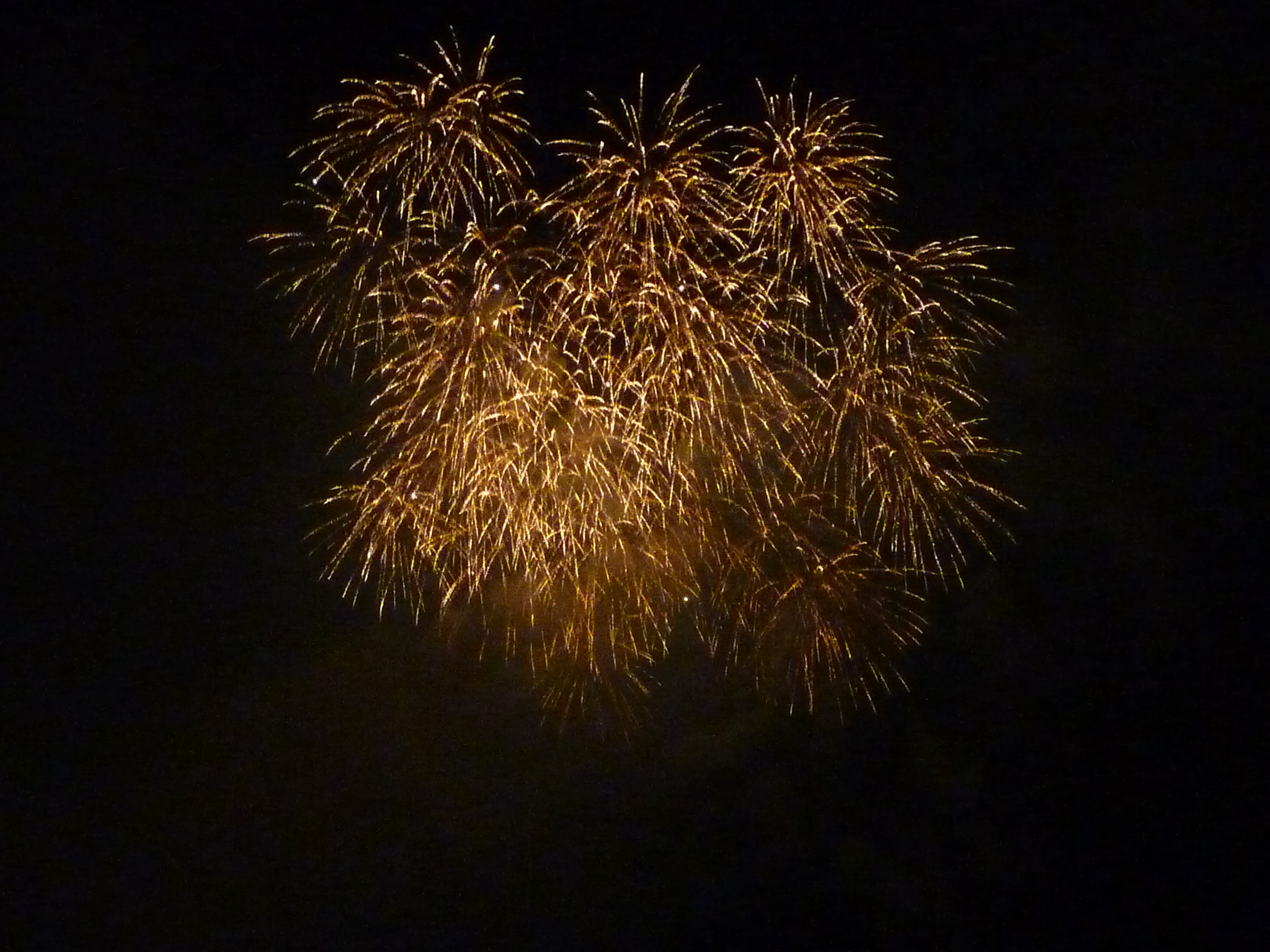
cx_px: 635
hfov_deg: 22.5
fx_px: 3192
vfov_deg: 17.0
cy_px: 476
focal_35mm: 87
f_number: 3.8
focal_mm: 7.9
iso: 800
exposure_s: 1/8
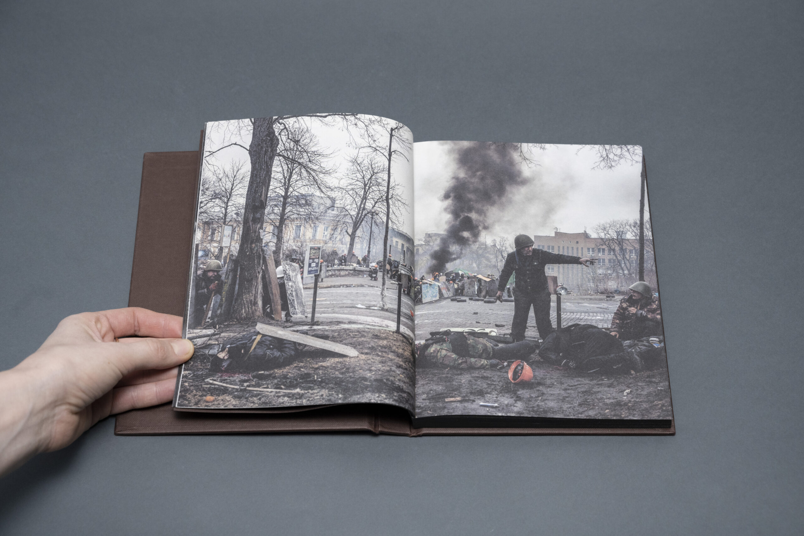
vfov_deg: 21.9
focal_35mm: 62
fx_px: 1385
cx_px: 402
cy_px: 268
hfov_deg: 32.4
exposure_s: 1/125
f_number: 5.6
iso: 800
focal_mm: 62
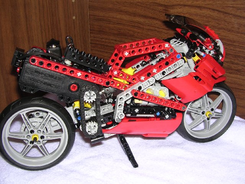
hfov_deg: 49.0
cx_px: 122
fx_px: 269
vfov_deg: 37.7
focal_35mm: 38
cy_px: 92
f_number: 2.8
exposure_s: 1/60.1
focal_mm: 5.8
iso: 100
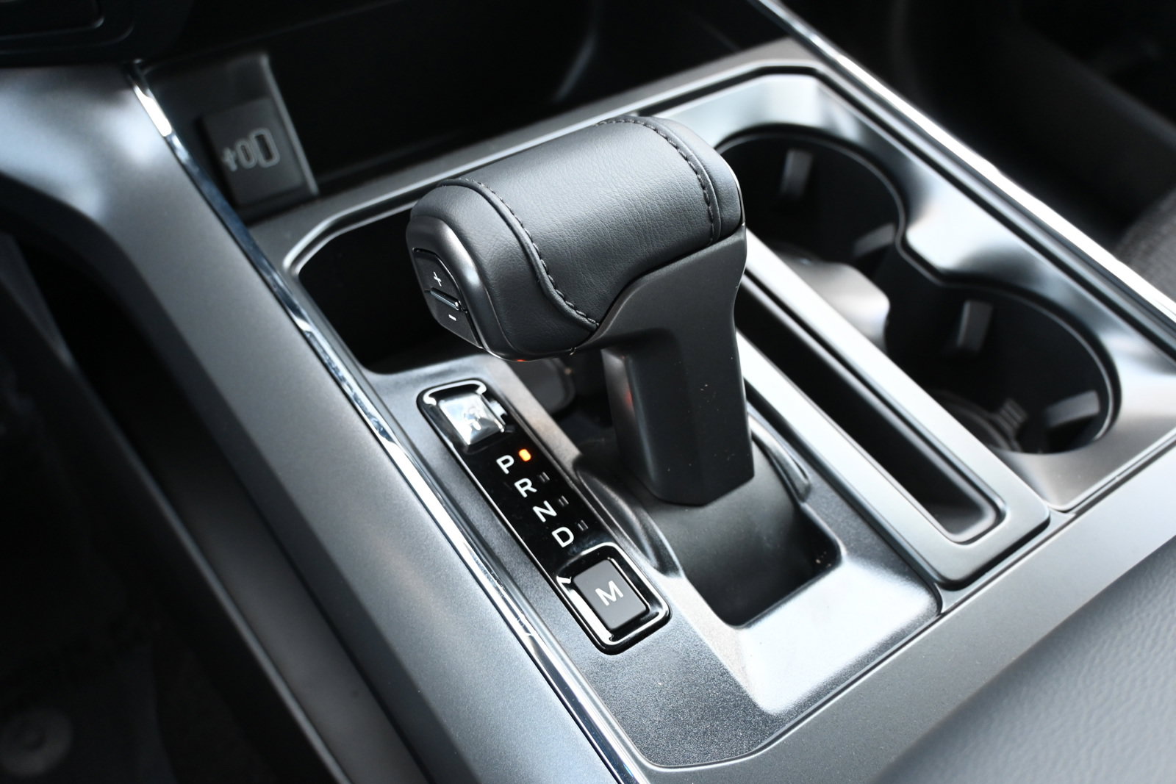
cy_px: 392
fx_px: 1054
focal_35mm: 32
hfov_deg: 58.3
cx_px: 588
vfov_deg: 40.8
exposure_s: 1/125
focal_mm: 21.5
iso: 1400
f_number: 4
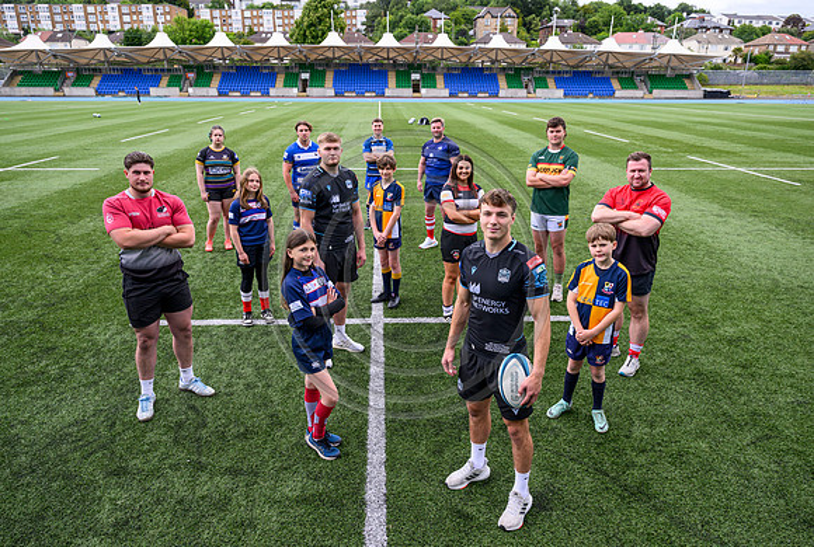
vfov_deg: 53.0
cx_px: 403
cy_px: 273
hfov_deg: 73.1
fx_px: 549
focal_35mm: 24
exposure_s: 1/250
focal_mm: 24
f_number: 5
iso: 250
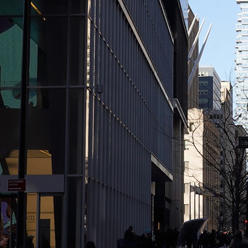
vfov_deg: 13.6
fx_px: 1038
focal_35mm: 128
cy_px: 58
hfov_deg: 13.3
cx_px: 279
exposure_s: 1/100
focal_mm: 35
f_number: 11
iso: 100
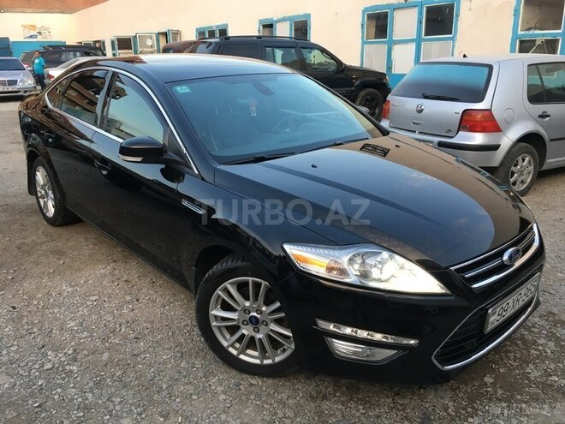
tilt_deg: -17.5
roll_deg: +0.8
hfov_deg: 61.7
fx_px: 473
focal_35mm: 29
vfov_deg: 48.2
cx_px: 282
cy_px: 212
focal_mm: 4.15
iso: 32
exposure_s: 1/33
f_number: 2.2
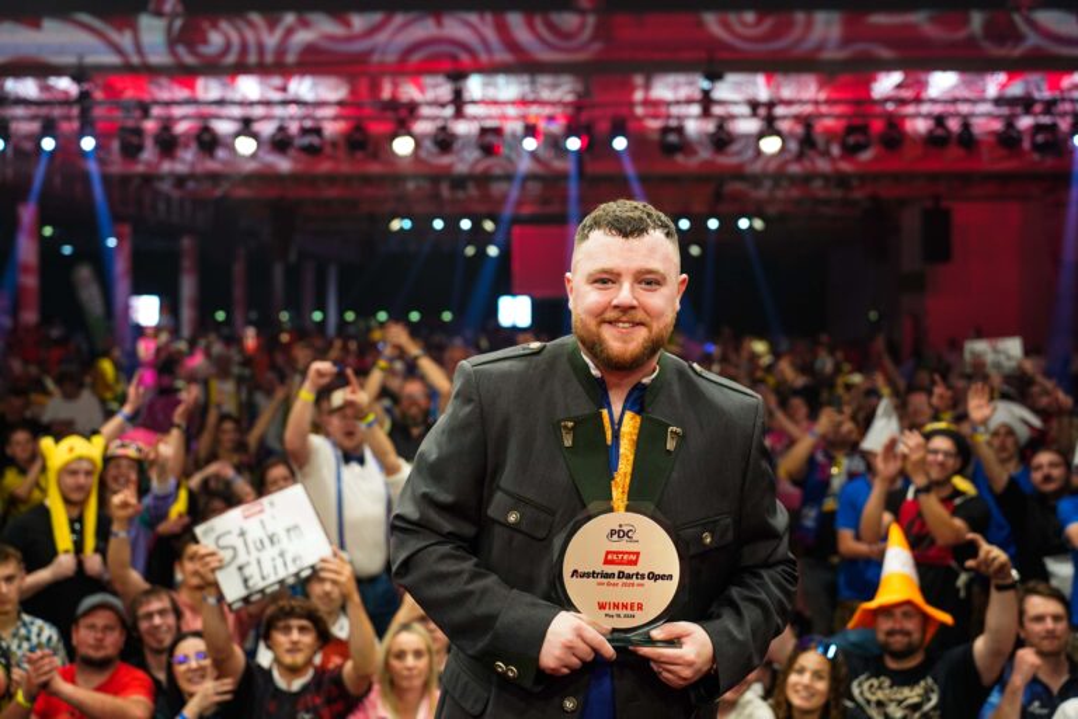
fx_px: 1258
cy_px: 360
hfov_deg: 46.4
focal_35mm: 42
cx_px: 539
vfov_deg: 31.9
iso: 3200
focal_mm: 42
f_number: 2.8
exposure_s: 1/400
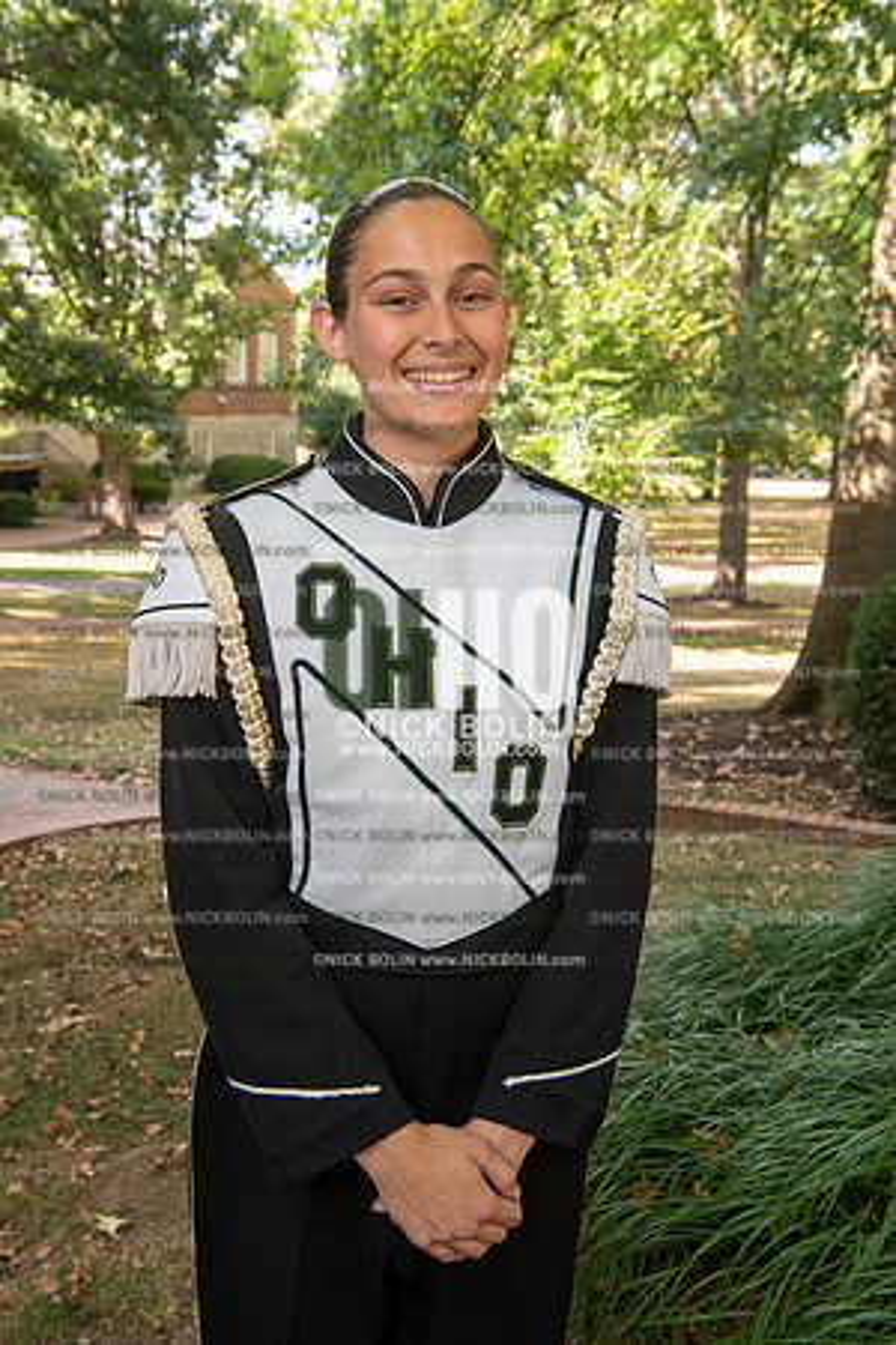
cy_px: 672
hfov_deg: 30.5
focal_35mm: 44
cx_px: 448
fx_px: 1643
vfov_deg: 44.5
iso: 500
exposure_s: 1/100
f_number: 8
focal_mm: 44
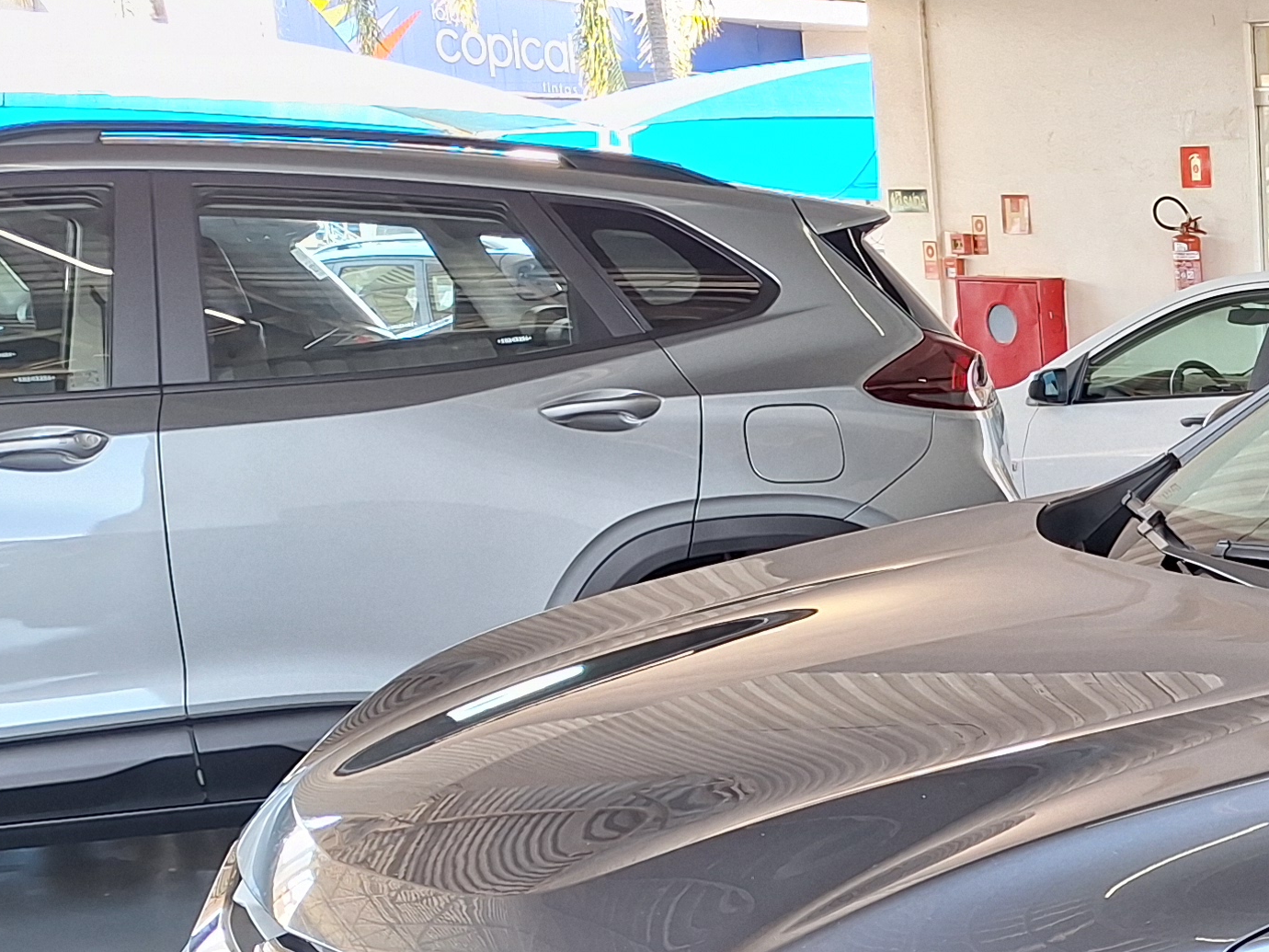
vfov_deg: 20.8
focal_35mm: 68
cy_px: 992
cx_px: 1702
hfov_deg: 24.5
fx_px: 2493
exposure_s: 1/60
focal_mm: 5.54
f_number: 1.8
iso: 40
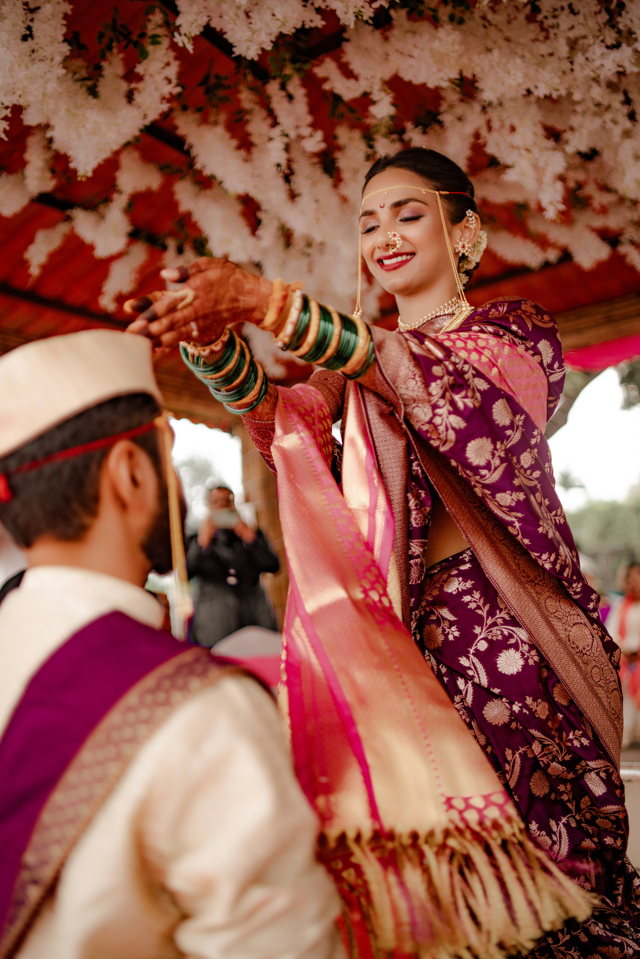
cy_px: 476
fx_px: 960
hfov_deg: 36.9
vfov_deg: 53.1
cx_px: 316
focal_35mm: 36
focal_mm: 35
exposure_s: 1/1000
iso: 250
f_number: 1.4
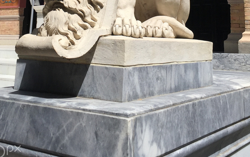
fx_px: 382
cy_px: -39
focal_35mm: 56
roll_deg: -1.4
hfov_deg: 36.3
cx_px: 121
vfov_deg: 21.3
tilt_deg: +13.1
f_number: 2.2
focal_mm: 4.15
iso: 32
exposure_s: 1/3968
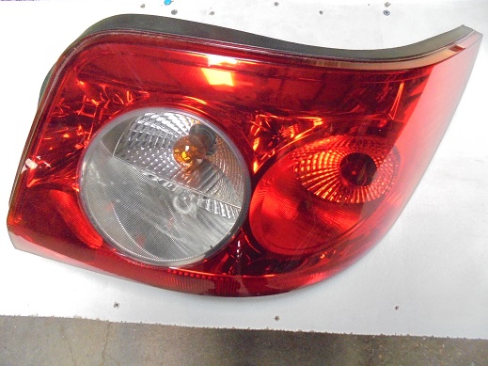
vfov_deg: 53.0
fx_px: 366
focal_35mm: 26
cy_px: 183
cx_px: 244
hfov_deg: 67.3
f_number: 3.5
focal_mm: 4.6
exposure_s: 1/50
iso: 800
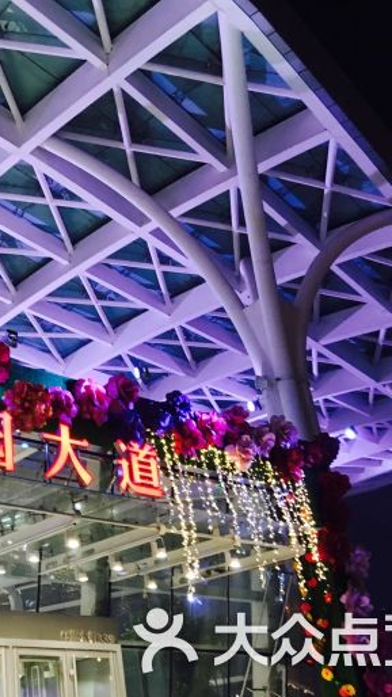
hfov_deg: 26.2
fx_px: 795
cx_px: -1
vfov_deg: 47.4
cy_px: 355
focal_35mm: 43
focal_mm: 4.15
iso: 200
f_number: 2.2
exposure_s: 1/33
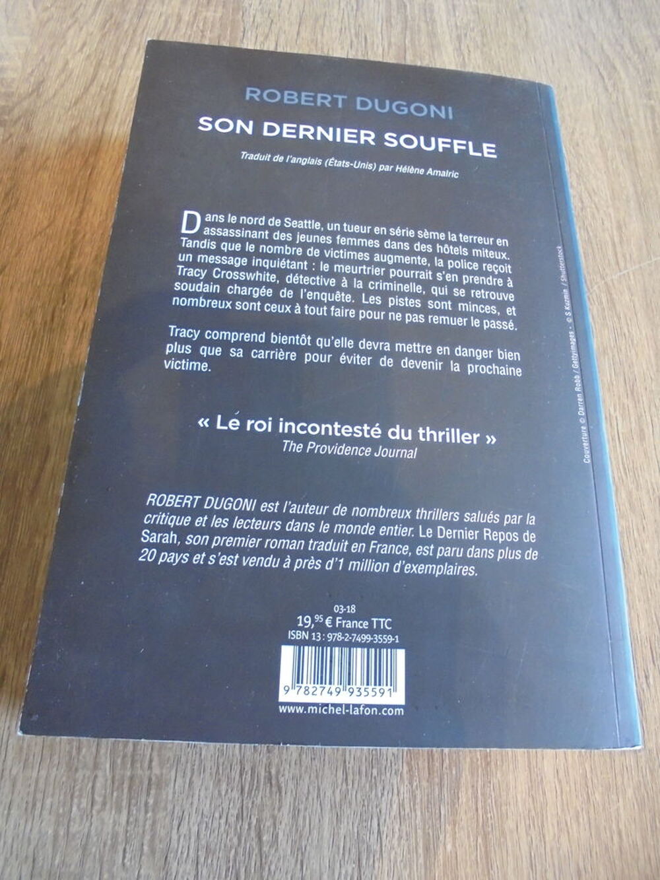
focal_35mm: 26
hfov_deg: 53.1
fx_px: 661
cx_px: 330
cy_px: 440
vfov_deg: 67.3
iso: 400
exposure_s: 1/20
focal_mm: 4.6
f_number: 3.5
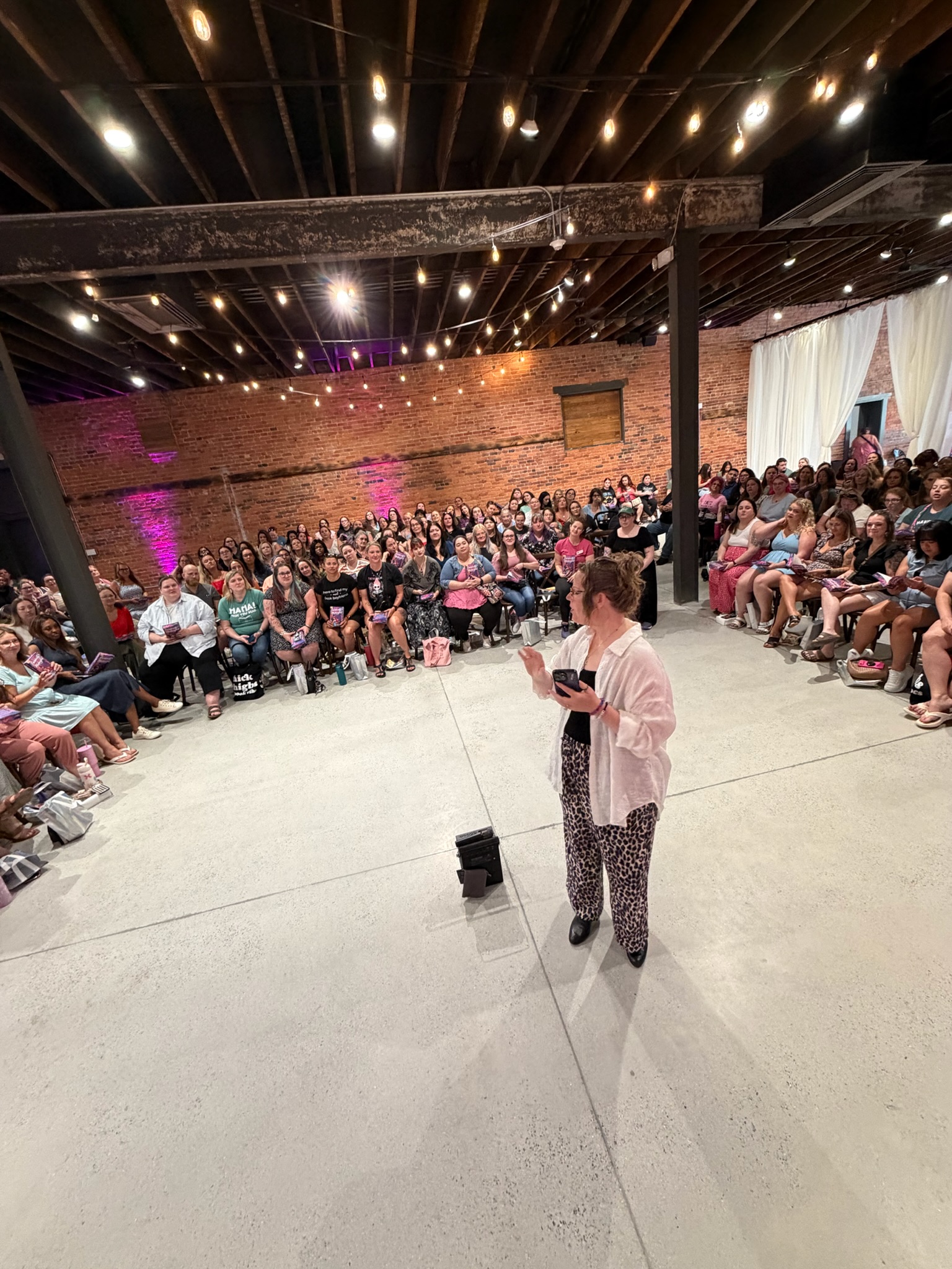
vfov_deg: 102.1
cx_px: 476
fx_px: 513
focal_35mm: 14
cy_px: 634
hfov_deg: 85.7
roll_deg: +7.5
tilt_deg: -18.7
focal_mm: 2.22
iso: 400
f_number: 2.2
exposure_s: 1/60
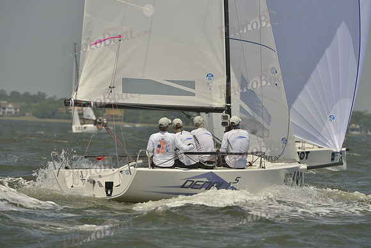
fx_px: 4123
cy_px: 124
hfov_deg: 5.2
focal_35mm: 400
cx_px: 186
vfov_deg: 3.4
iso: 280
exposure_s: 1/1250
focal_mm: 400
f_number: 11
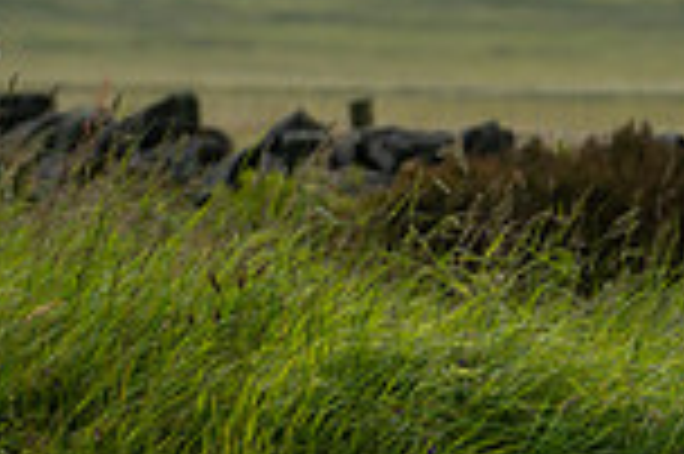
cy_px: 119
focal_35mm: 347
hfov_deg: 5.9
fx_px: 6586
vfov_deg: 4.0
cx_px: -212
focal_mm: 91
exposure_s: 1/1250
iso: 400
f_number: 3.2
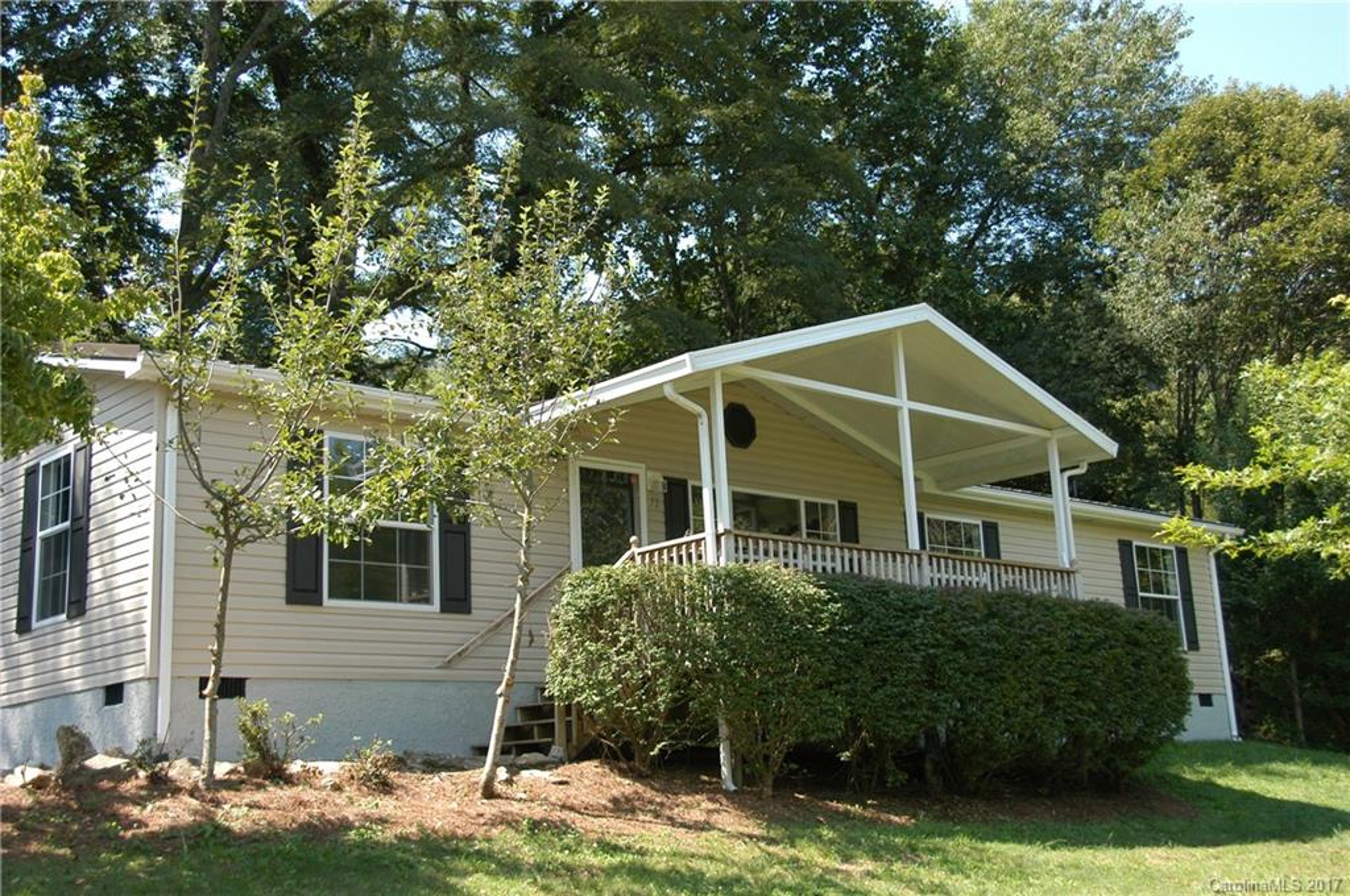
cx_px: 675
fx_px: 1517
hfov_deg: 48.0
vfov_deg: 32.9
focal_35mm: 40
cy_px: 448
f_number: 4.8
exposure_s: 1/320
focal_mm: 27
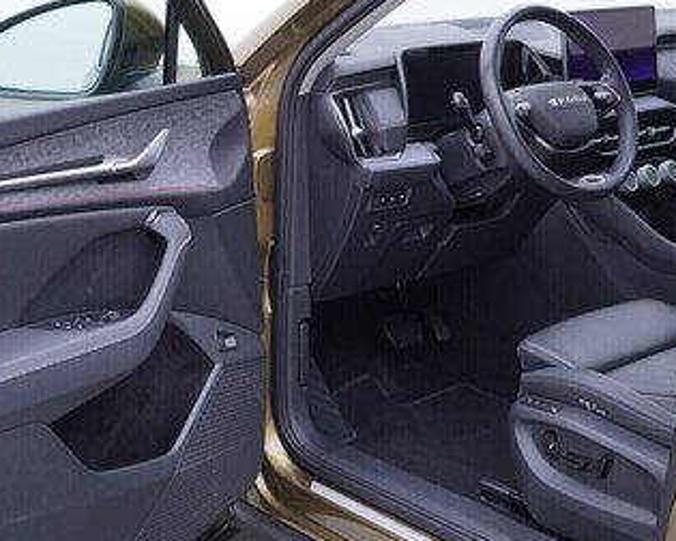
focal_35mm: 59
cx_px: 296
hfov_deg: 31.9
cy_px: 199
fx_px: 1180
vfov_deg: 25.7
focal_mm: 24
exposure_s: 1/40
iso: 125
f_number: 2.8
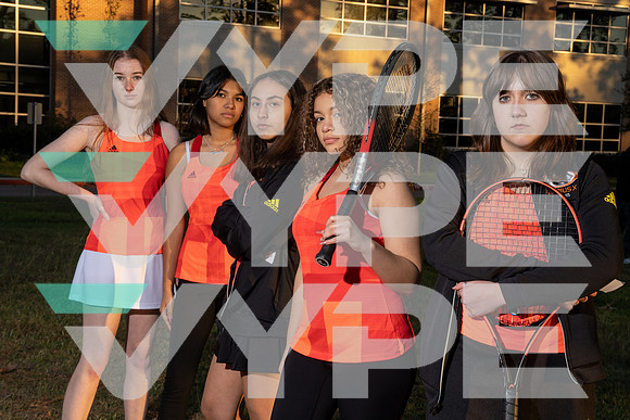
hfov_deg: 31.5
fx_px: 1117
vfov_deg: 21.3
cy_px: 193
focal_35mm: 64
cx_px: 289
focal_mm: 59
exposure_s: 1/250
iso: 400
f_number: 11
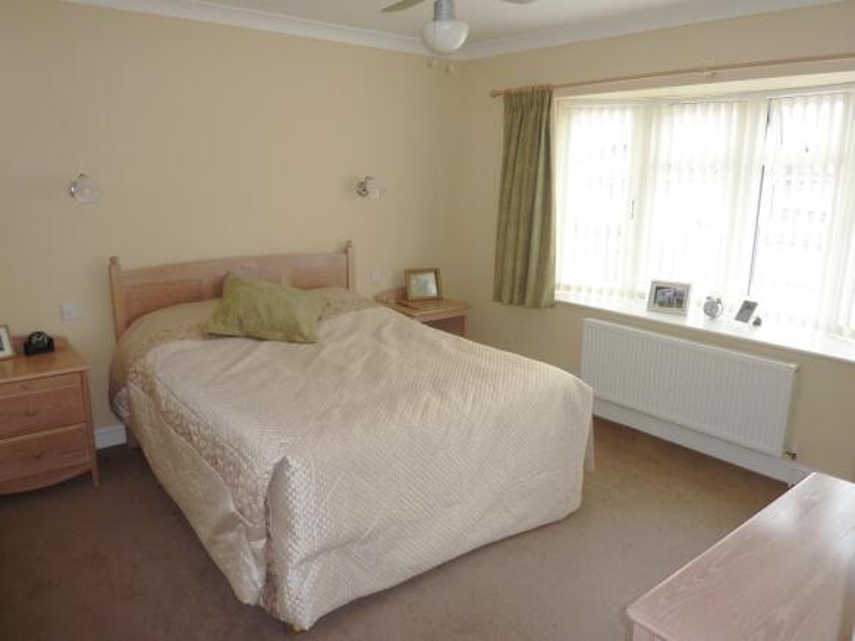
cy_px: 320
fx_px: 617
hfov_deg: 69.4
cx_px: 428
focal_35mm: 25
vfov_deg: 54.9
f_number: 3.3
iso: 100
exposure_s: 1/50
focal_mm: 4.1
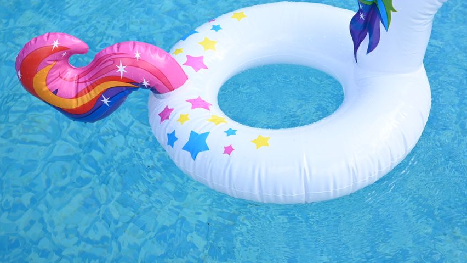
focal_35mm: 62
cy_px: 56
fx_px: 768
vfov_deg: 19.2
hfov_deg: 33.8
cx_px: 269
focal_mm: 28
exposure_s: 1/4000
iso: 1000
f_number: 3.5
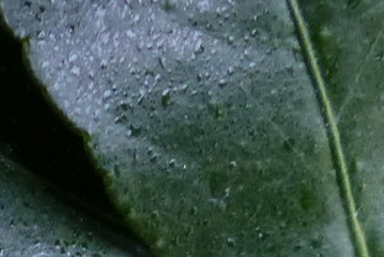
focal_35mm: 139
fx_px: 1484
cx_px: -298
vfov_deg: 9.2
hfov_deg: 13.3
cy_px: 528
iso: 320
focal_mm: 4.5
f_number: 2.8
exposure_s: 1/60
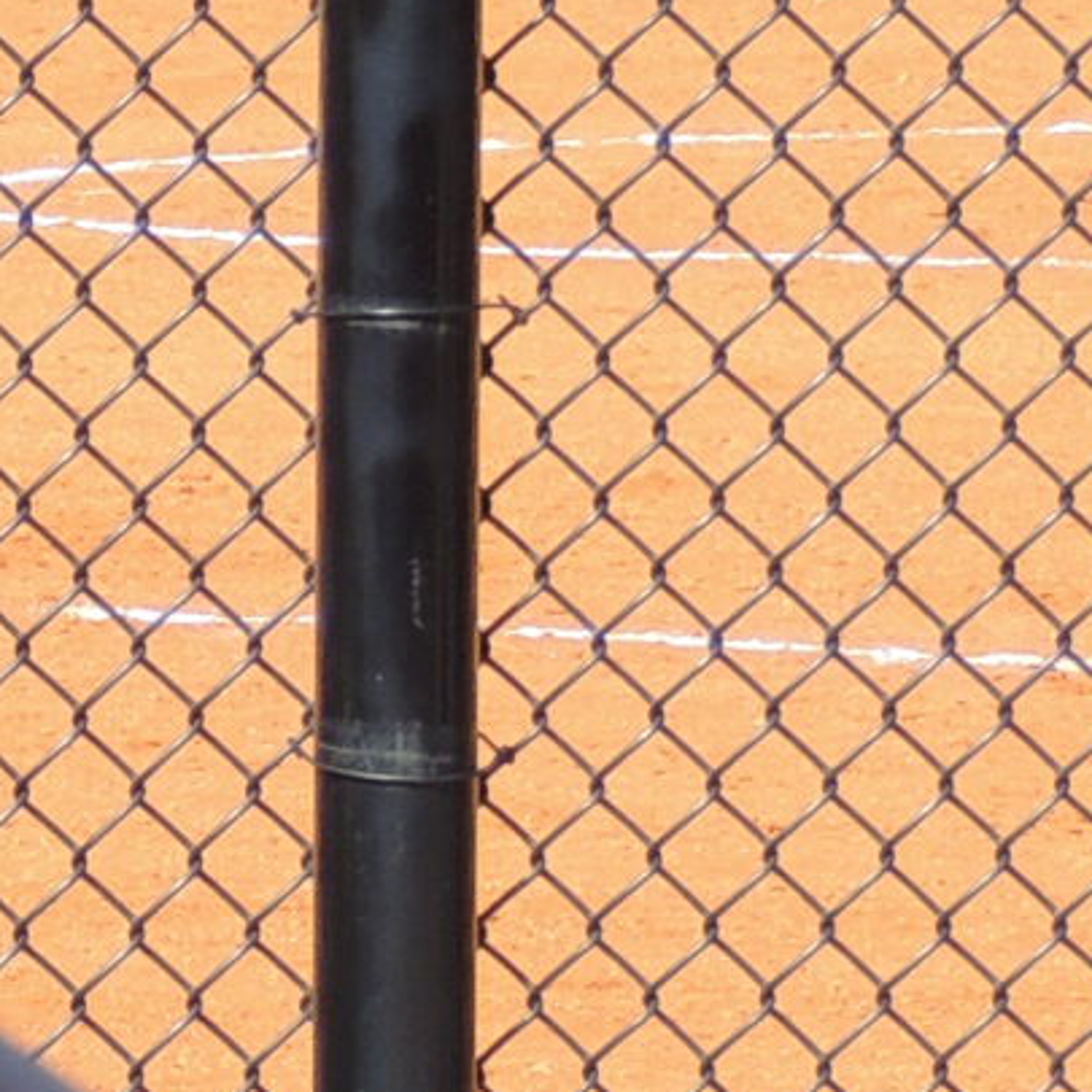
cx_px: -1513
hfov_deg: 3.0
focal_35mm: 587
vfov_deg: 3.0
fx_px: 20950
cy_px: 464
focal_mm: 18.7
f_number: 4.2
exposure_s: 1/400
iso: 100
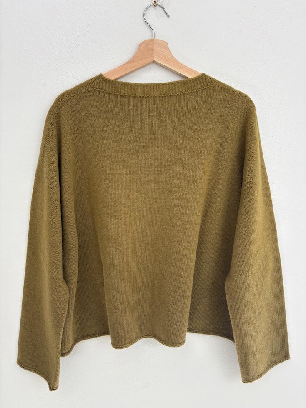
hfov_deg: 53.1
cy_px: 204
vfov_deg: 67.3
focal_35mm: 26
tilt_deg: -6.3
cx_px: 153
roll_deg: -0.1
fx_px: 307
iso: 40
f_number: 1.6
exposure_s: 1/100
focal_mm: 5.96
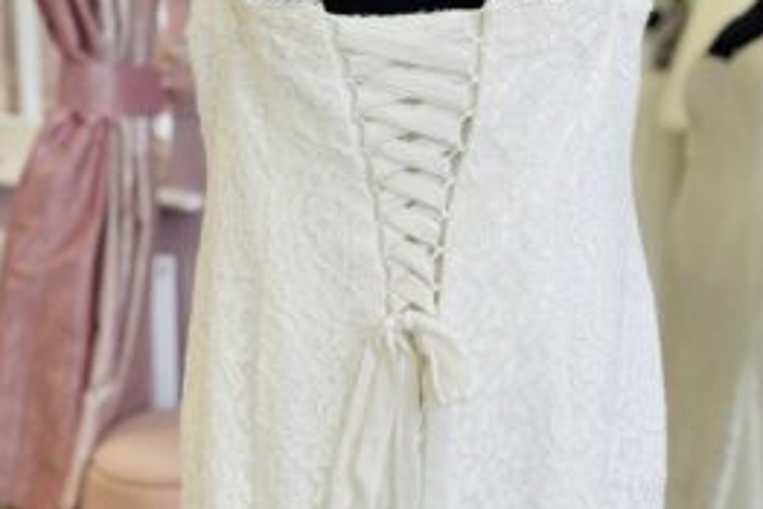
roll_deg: +0.0
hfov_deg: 44.4
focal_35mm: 44
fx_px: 933
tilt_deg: -7.8
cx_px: 411
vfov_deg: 30.2
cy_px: 144
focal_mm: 5.1
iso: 40
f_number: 1.6
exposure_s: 1/121
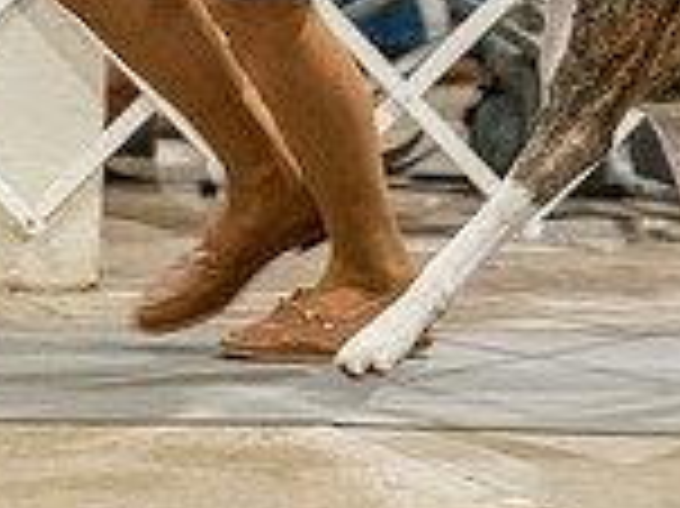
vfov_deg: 2.7
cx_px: 662
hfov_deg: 3.6
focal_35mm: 553
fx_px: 10855
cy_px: -326
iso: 6400
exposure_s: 1/250
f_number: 3.5
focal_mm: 150
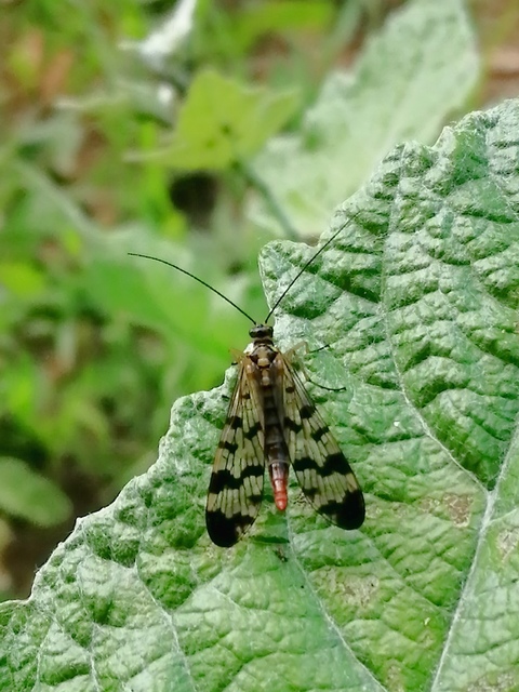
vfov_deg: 18.9
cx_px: 260
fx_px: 2079
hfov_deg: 14.2
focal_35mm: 104
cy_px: 346
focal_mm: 3.46
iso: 64
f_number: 1.8
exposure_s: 1/180
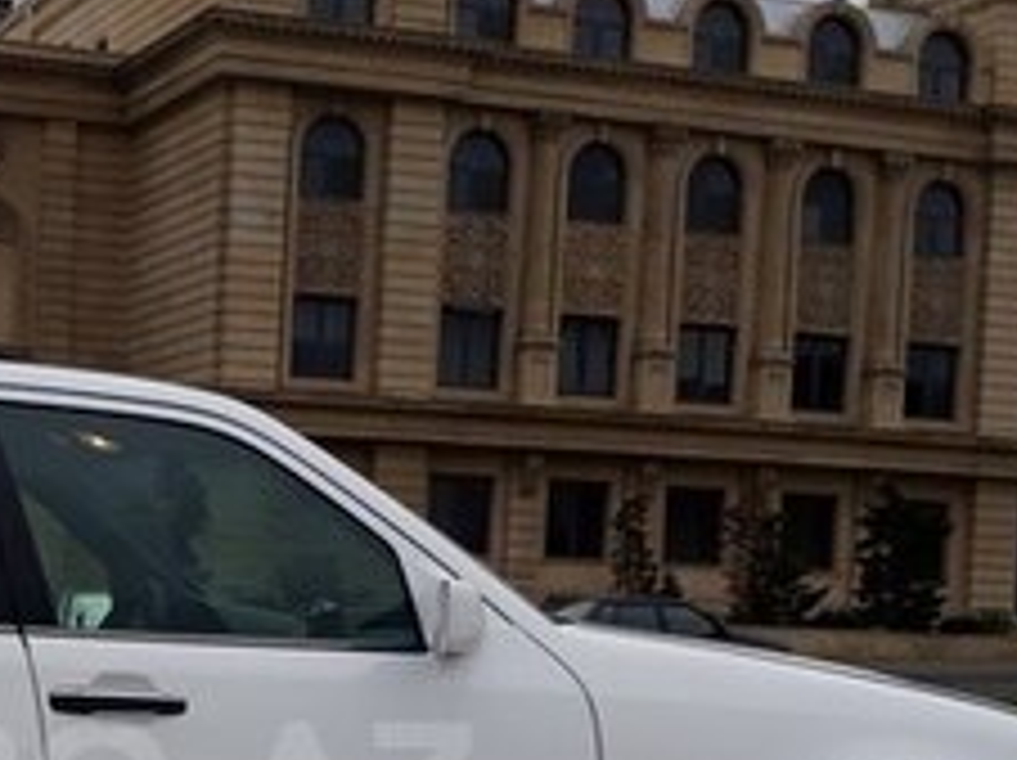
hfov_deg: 23.7
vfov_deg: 18.1
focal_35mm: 79
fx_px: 2319
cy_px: 789
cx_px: 14
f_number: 1.9
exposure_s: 1/837
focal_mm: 3.6
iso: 40
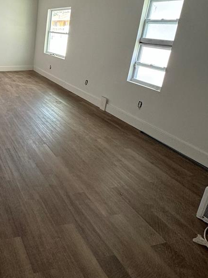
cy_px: 95
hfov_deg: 41.7
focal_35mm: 29
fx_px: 232
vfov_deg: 60.4
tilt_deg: -19.4
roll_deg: -2.9
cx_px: -1
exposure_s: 1/99
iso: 200
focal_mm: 2.22
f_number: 2.2
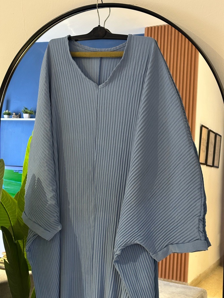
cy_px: 149
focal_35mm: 48
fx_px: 414
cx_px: 112
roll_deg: +1.2
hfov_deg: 30.3
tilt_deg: -9.7
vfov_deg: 39.7
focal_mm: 6.86
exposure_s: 1/33
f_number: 1.78
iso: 250
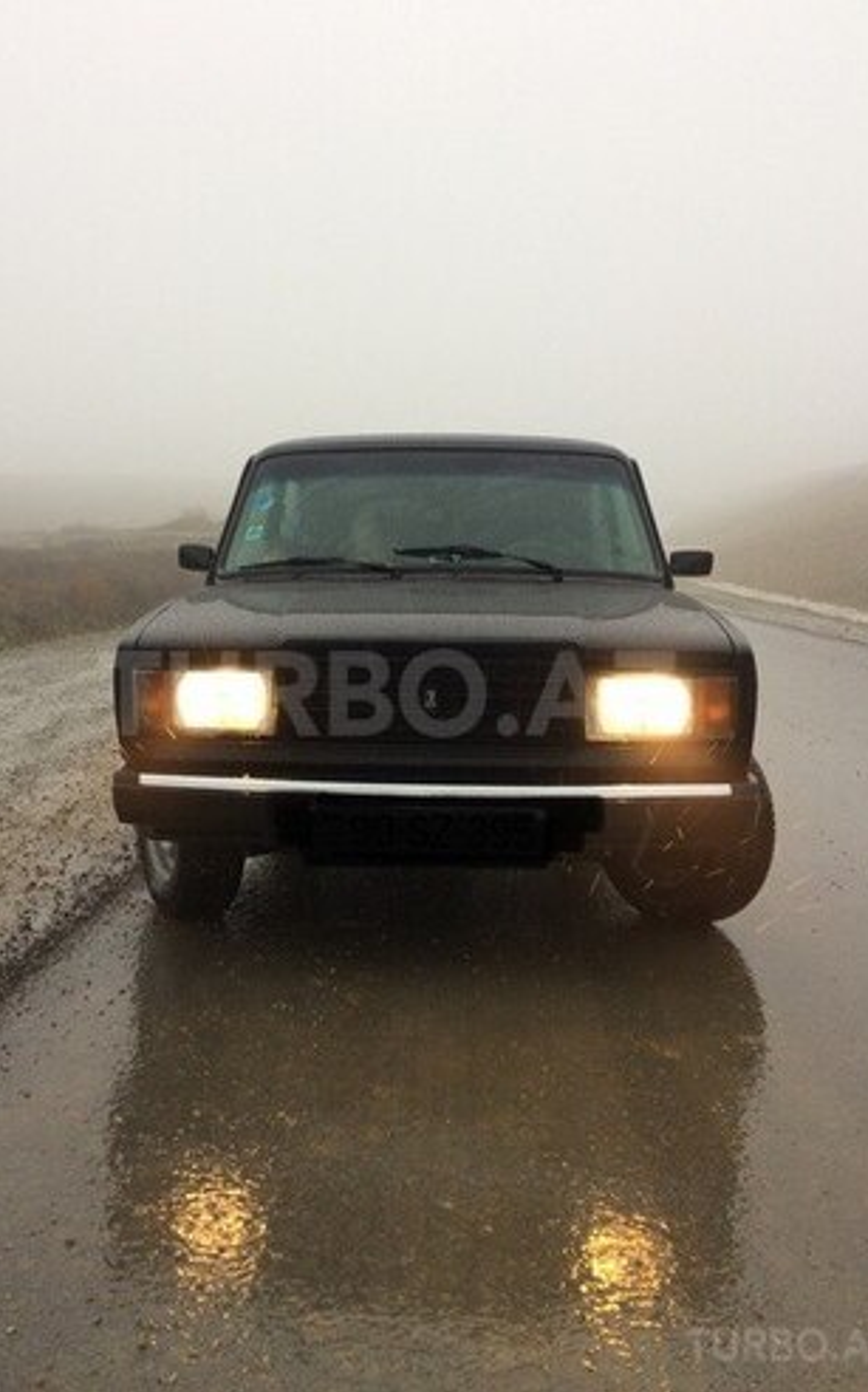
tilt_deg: -8.9
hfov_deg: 40.5
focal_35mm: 31
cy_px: 693
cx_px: 387
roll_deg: +0.7
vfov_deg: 61.3
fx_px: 1175
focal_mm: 4.15
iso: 40
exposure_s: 1/100
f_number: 2.2
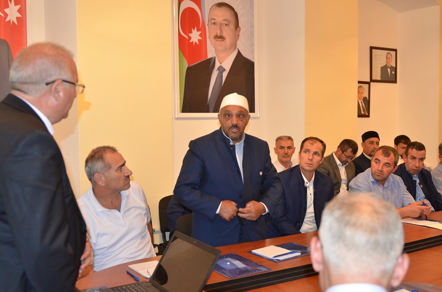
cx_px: 221
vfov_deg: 36.7
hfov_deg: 53.2
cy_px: 146
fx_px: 441
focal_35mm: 36
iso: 800
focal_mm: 24
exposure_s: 1/60
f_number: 2.8
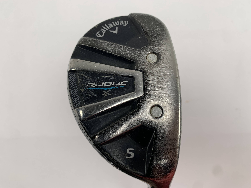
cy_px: 94
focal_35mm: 26
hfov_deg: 67.3
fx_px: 189
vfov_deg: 53.1
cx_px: 126
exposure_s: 1/236
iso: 25
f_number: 1.8
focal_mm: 4.25
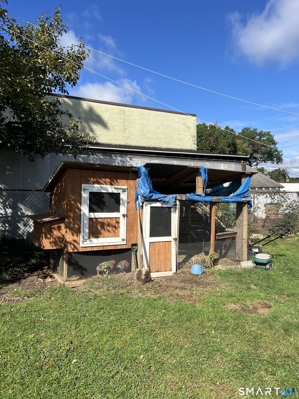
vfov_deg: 67.3
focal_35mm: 26
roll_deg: +3.2
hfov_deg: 53.1
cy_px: 200
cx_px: 150
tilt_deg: -0.9
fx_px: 299
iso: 50
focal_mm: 5.7
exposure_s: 1/4115
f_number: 1.5
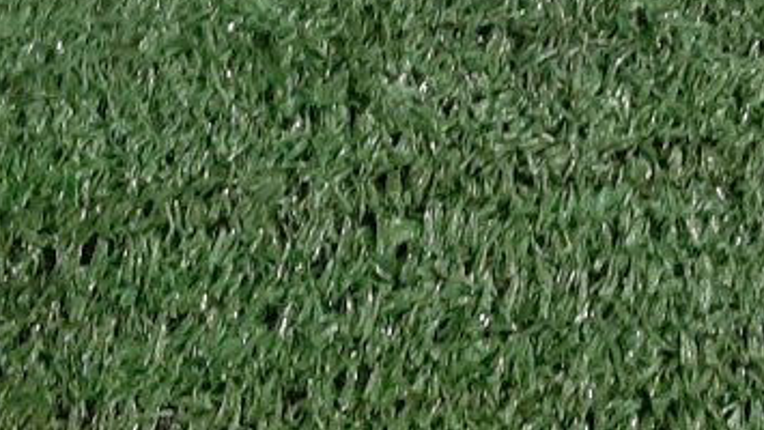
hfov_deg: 17.9
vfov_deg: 9.1
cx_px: -110
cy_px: -727
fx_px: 2331
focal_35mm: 115
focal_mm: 3.93
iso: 187
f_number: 1.7
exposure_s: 1/25
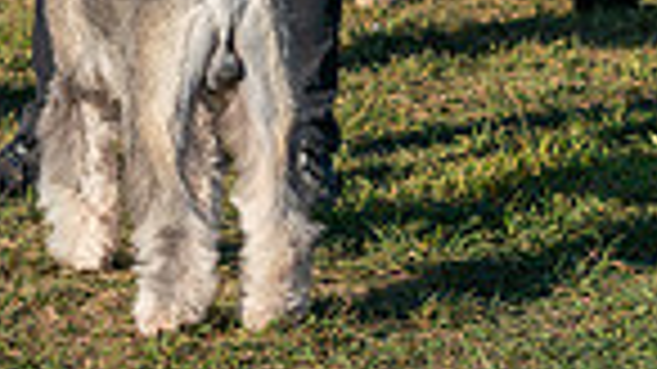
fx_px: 5224
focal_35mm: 300
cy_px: -394
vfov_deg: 4.0
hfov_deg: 7.2
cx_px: 76
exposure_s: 1/1250
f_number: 4.5
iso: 160
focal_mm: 72
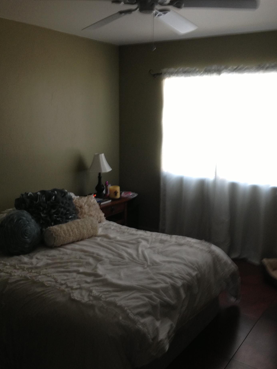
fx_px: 405
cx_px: 147
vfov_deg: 49.0
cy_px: 184
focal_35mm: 38
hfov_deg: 37.7
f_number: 2.4
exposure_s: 1/20
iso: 100
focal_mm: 4.28
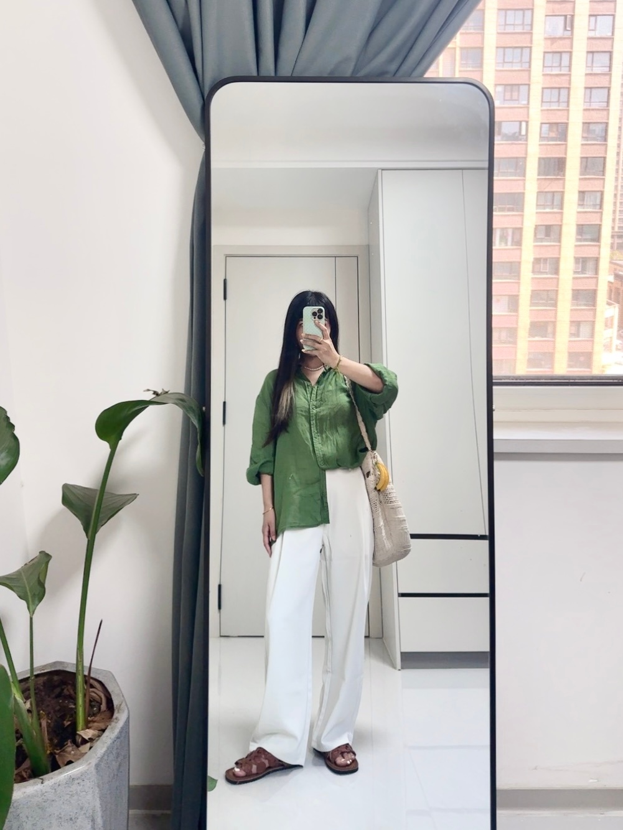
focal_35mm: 24
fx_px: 576
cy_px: 415
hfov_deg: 56.8
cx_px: 312
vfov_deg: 71.6
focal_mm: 6.86
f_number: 1.78
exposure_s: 1/121
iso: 160
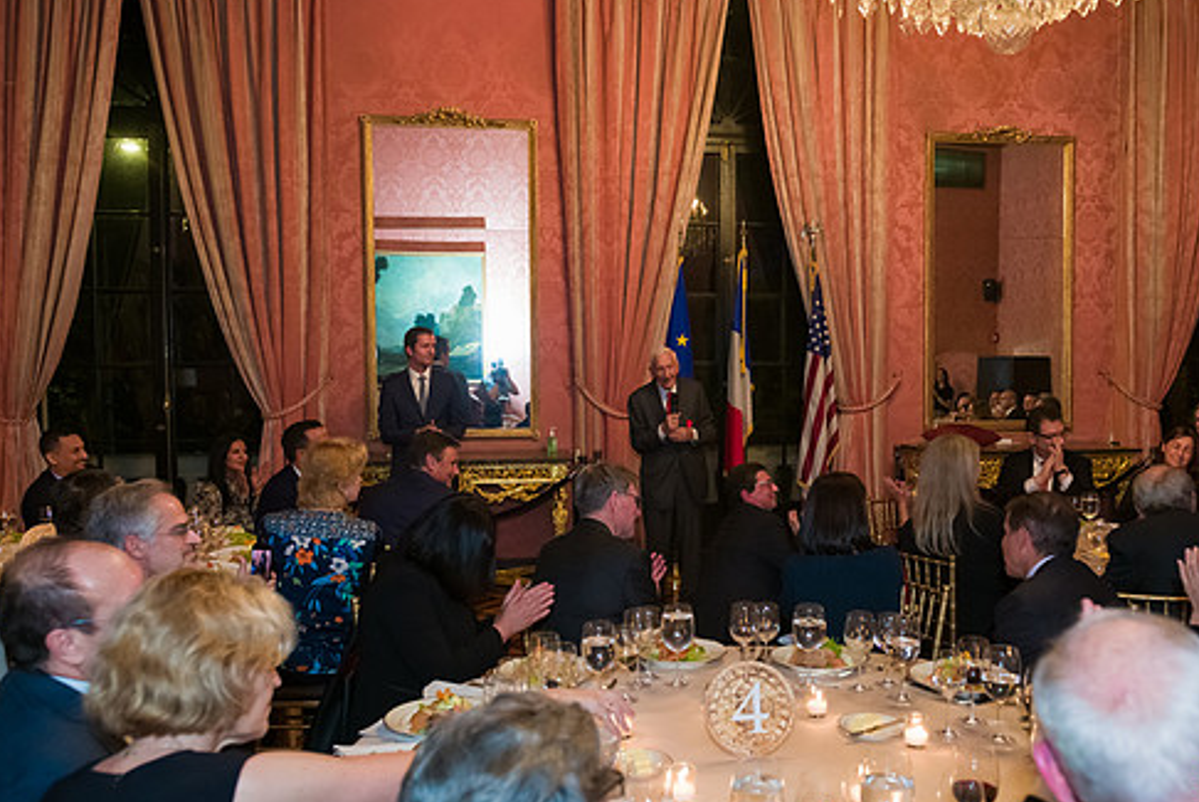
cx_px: 664
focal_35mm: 31
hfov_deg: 60.1
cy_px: 421
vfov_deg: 42.4
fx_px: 1033
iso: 3200
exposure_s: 1/80
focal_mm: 26
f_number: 4
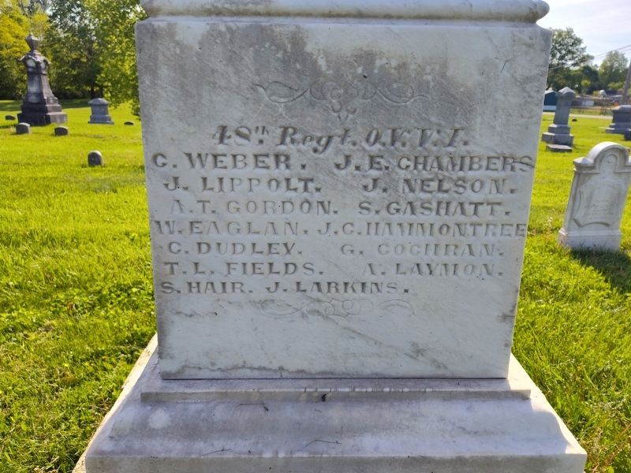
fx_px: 419
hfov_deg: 73.9
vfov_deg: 58.9
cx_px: 316
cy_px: 236
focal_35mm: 23
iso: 100
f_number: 1.8
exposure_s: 1/1139
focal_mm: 5.56
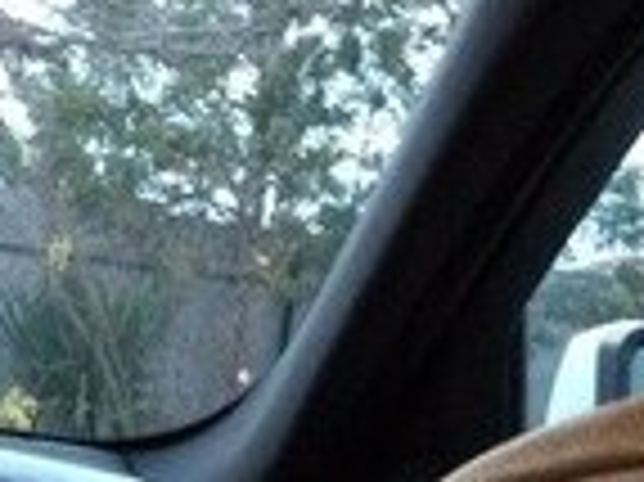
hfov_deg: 14.0
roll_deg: -6.4
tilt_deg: -17.1
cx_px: -275
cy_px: 1097
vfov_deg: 9.9
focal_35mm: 134
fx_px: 2491
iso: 320
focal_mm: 4.15
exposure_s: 1/20
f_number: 2.2
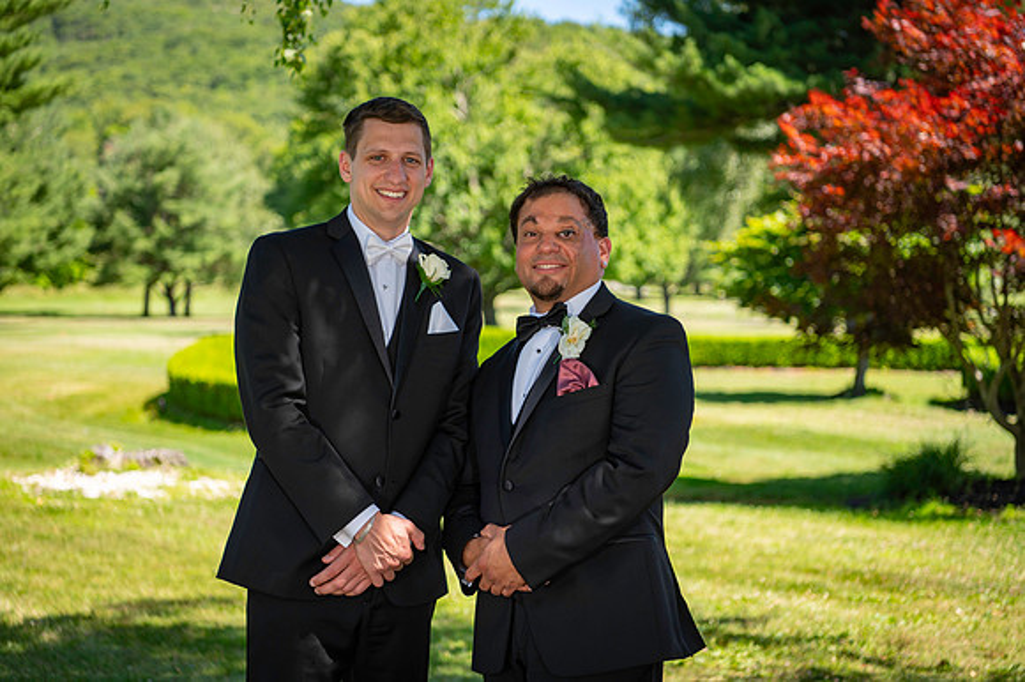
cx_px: 512
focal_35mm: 62
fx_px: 1764
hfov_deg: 32.4
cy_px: 341
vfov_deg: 21.9
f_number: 3.2
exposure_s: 1/800
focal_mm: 62
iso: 100
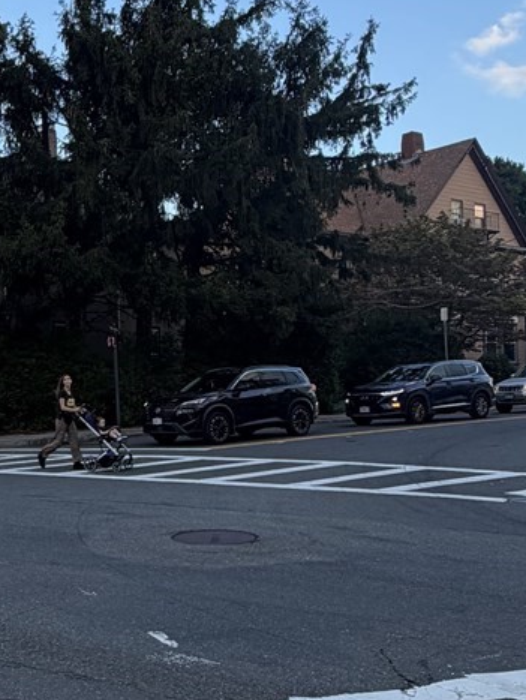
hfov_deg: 29.6
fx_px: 931
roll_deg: +1.9
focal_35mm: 46
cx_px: 10
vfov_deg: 41.1
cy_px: 391
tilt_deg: +2.5
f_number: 2.2
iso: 50
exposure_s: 1/335
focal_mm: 2.22
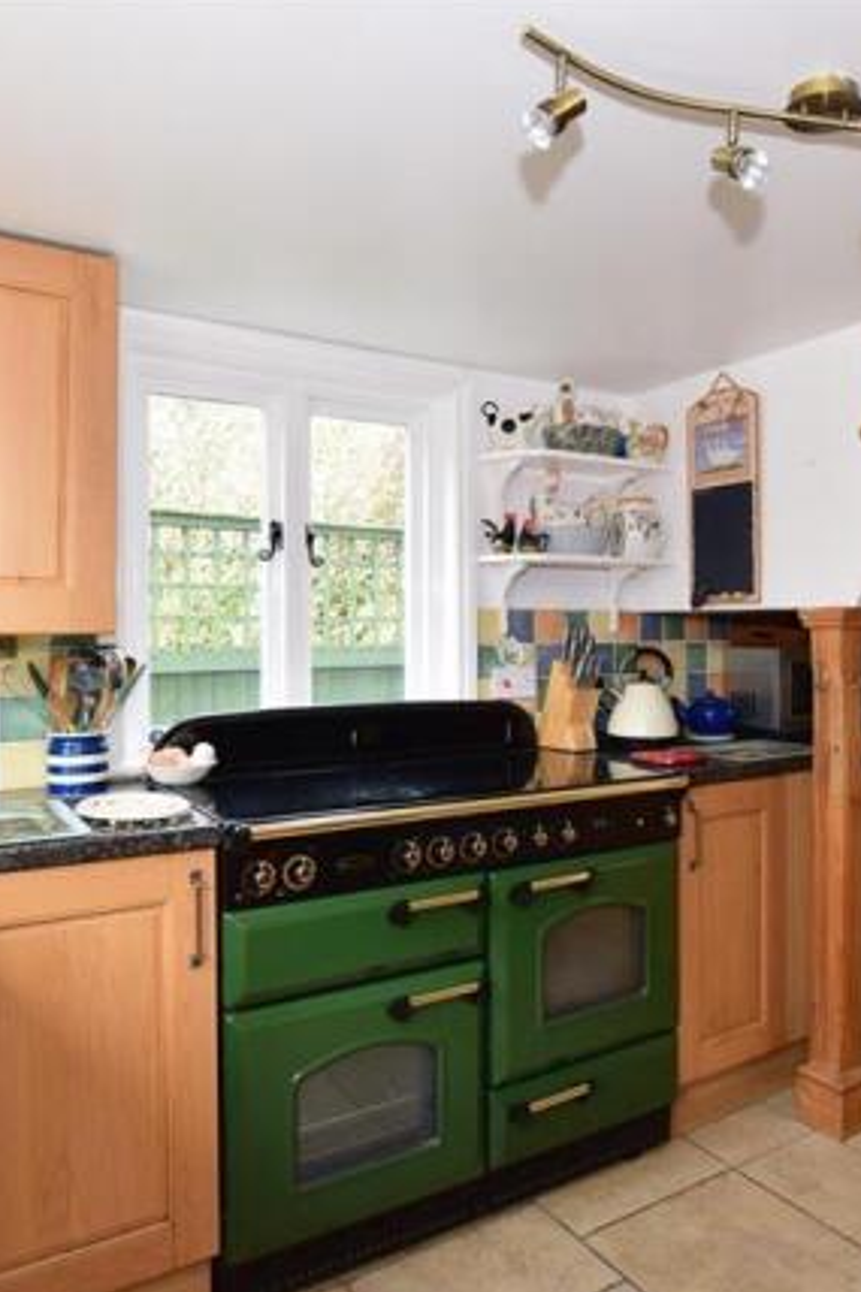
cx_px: 477
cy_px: 648
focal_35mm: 23
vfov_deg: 76.1
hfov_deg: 55.0
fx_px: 826
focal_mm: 10
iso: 400
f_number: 5.6
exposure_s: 1/50
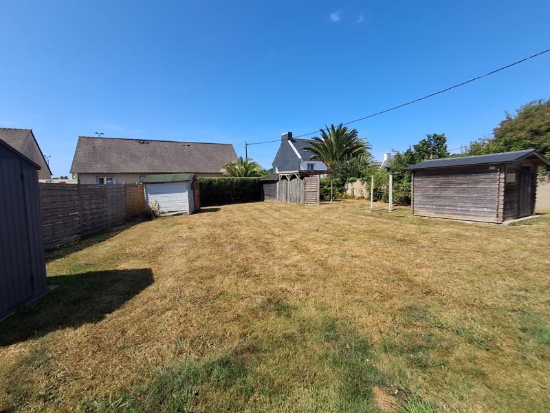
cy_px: 206
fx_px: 254
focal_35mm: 16
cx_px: 275
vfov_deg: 78.1
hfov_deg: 94.5
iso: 40
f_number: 2.2
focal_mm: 1.64
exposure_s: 1/829
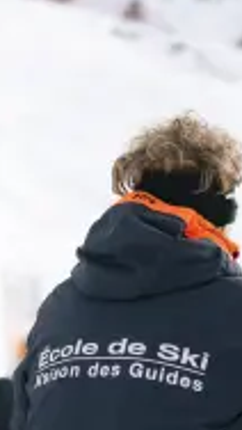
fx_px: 1332
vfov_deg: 18.2
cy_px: 306
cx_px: 281
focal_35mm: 117
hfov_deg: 10.2
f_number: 1.4
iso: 100
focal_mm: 35
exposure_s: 1/6400
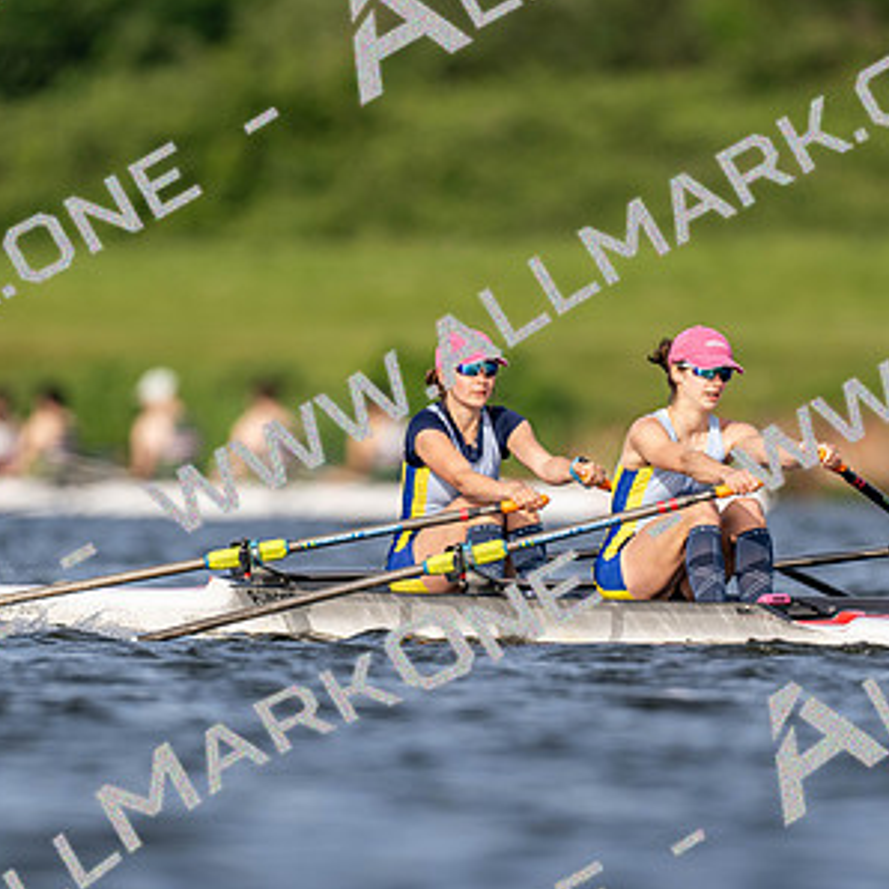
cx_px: 513
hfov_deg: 1.8
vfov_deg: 1.8
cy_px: 541
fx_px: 28852
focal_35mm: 993
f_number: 4
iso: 250
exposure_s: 1/2500
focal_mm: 600
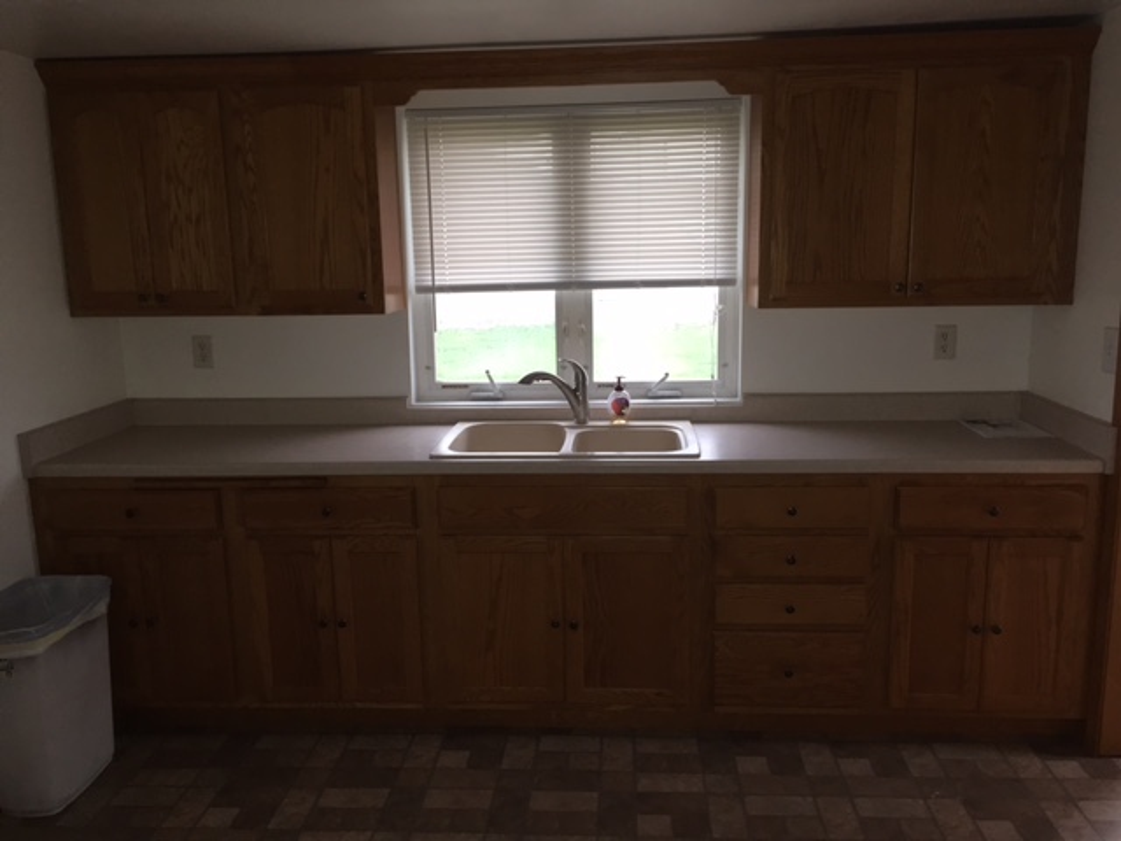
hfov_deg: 61.7
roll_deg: +1.0
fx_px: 939
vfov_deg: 48.2
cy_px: 420
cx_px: 560
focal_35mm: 29
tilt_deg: -12.4
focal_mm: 4.15
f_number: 2.2
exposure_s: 1/24
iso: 125
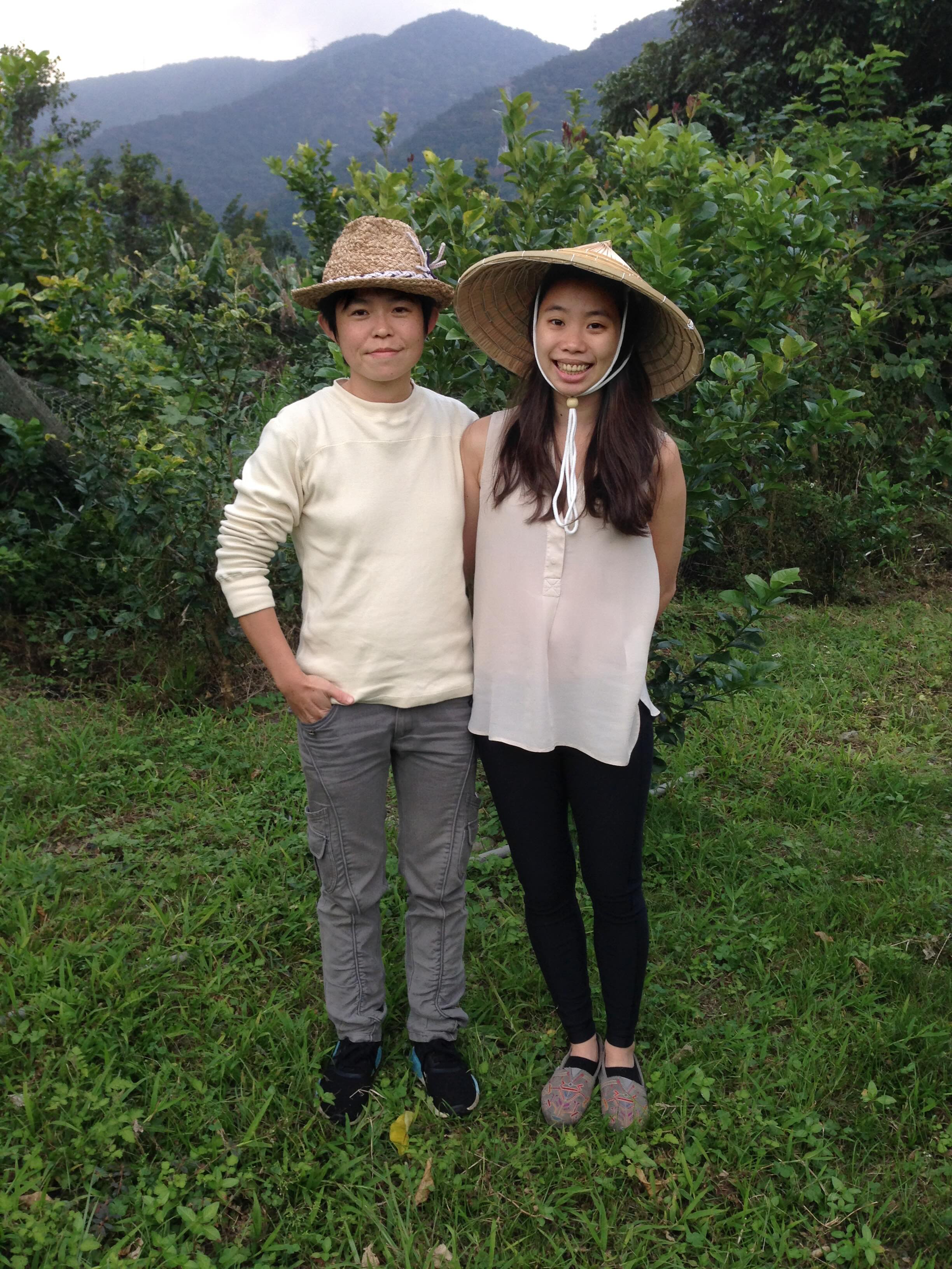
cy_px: 634
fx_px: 1210
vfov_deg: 55.4
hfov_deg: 42.9
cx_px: 476
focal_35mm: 33
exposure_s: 1/120
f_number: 2.4
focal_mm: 4.12
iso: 64
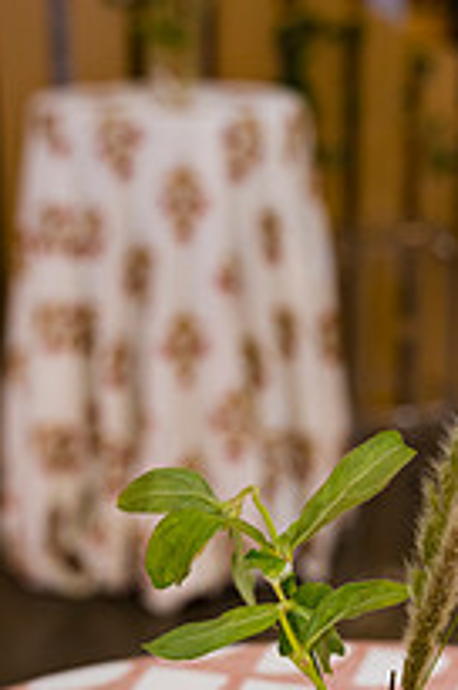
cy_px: 542
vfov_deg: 25.9
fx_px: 1474
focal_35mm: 77
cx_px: 310
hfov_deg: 17.6
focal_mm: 35
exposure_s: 1/100
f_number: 3.5
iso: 320
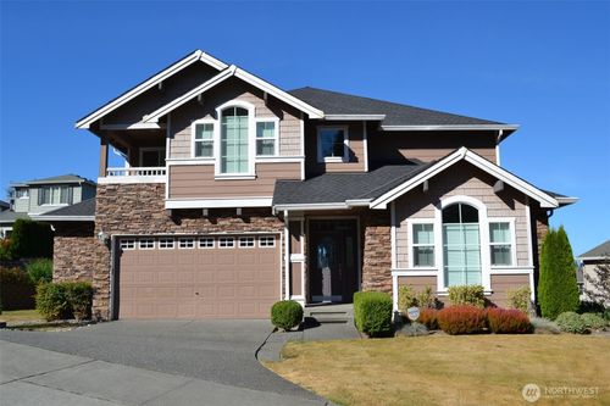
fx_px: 508
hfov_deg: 61.9
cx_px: 305
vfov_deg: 43.6
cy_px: 203
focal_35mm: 30
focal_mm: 20
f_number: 8
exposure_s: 1/320
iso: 100
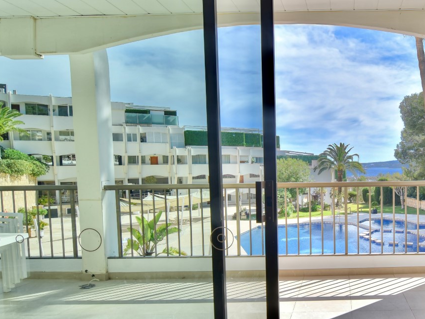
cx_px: 339
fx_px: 367
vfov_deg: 46.6
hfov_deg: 55.9
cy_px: 195
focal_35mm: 30
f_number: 9
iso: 100
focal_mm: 11
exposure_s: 1/100
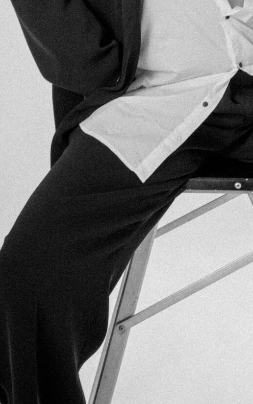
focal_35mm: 98
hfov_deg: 13.2
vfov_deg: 19.9
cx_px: 230
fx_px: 1081
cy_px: -84
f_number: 11
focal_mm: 31
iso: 200
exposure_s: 1/100
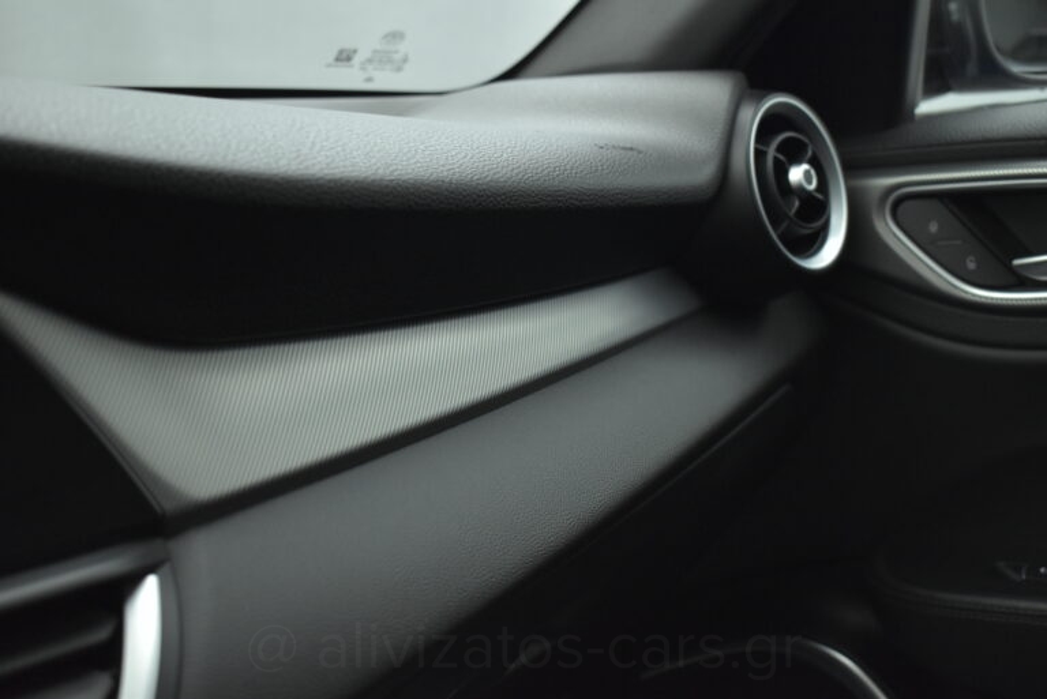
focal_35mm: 48
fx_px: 1397
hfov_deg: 41.1
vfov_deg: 28.1
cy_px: 350
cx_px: 524
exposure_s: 1/50
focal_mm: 32
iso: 1600
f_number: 4.5
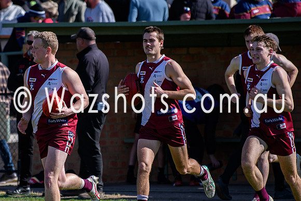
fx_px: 4234
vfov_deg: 2.7
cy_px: 140
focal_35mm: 506
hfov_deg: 4.1
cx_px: 69
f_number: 2.8
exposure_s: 1/3200
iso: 220
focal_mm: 200
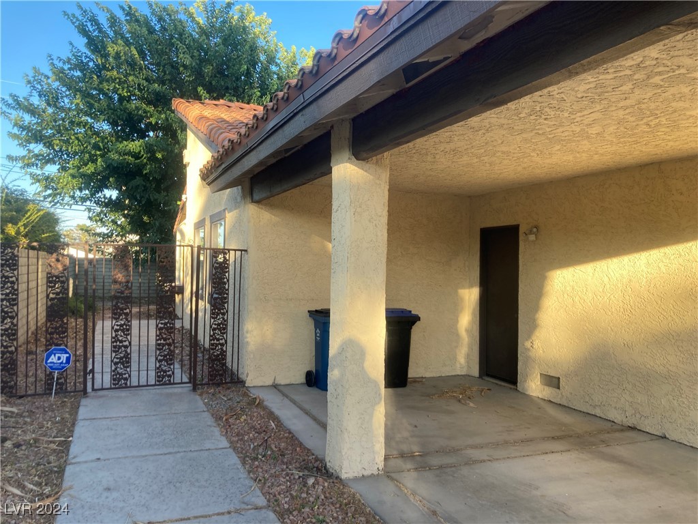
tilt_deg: +1.9
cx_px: 349
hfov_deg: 63.4
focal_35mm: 28
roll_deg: -1.6
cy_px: 262
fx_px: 565
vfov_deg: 49.7
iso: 20
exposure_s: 1/121
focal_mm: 3.99
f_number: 1.8
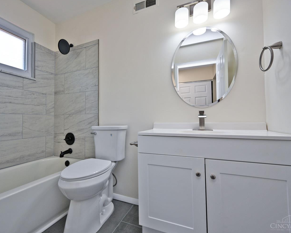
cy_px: 116
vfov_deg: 80.4
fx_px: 138
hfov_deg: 92.8
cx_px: 129
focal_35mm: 16
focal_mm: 14
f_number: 5.6
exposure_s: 1/125
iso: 140
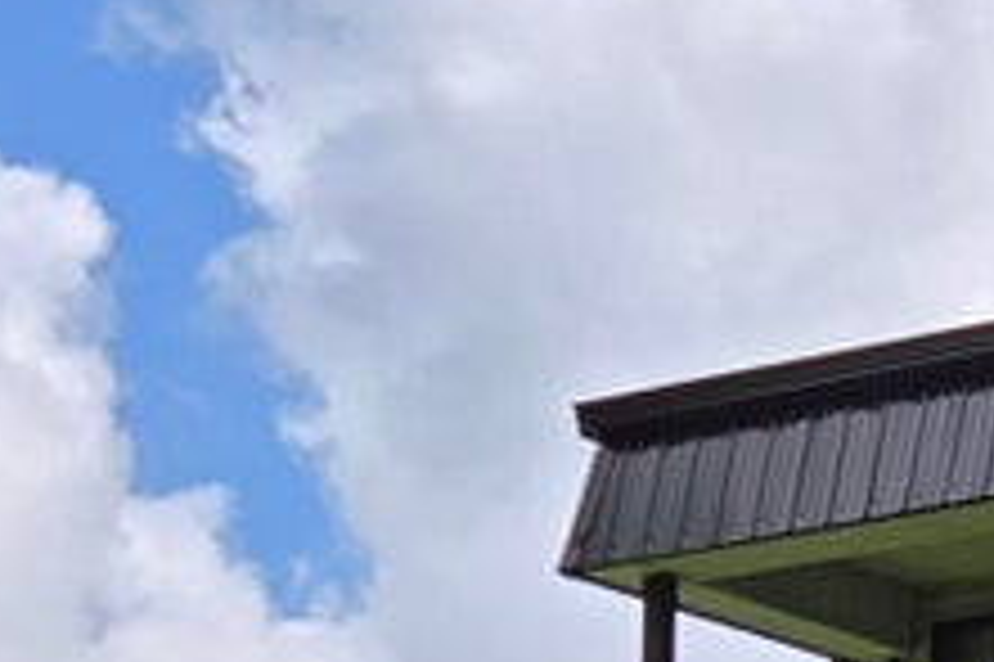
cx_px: 2170
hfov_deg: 11.9
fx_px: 4083
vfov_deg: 8.8
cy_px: 1306
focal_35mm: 148
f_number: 1.8
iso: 25
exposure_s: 1/2302
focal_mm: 5.4
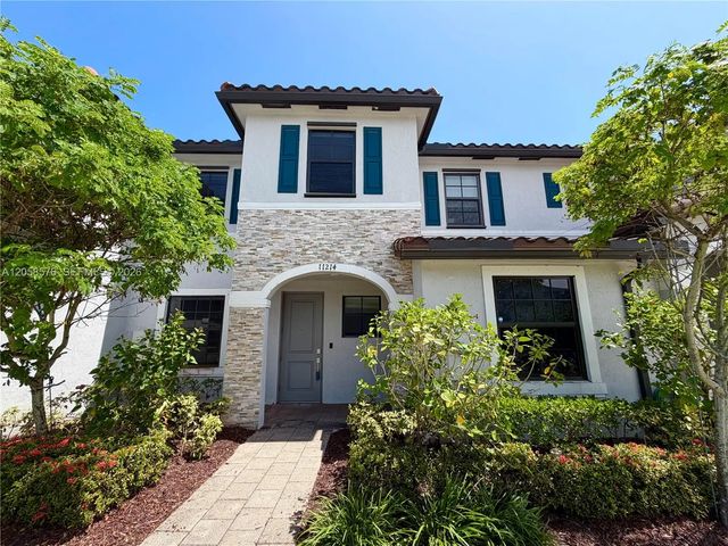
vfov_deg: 85.7
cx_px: 364
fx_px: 294
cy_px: 273
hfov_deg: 102.1
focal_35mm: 14
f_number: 2.2
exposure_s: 1/770
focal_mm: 2.22
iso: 40
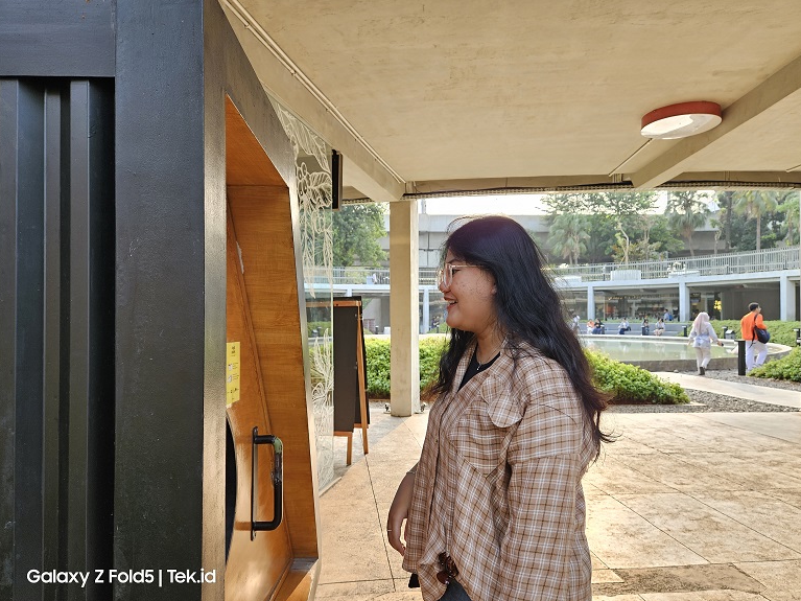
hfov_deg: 71.6
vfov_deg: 56.8
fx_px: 555
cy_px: 311
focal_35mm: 24
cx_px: 406
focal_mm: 5.4
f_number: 1.8
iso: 40
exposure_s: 1/102
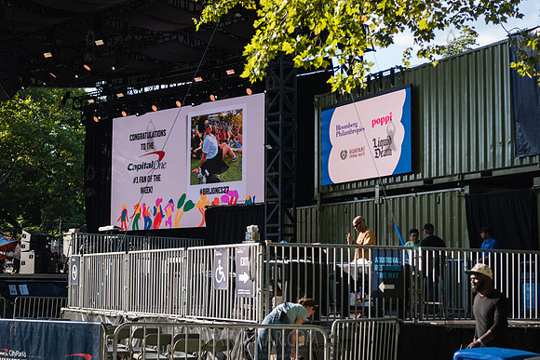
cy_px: 180
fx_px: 1050
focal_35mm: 70
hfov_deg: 28.8
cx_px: 270
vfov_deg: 19.5
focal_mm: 70
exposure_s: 1/1600
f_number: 3.5
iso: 500
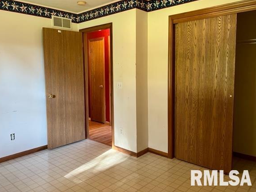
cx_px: 116
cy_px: 86
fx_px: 214
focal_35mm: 29
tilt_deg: -5.1
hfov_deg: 61.6
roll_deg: +1.1
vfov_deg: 48.1
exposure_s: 1/60
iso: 250
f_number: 1.5
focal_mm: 5.7
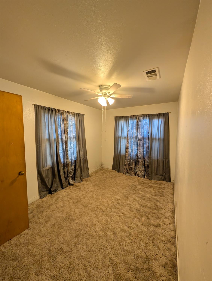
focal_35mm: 12
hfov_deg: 94.7
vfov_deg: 110.4
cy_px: 140
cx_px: 106
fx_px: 98
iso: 141
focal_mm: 2.02
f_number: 1.7
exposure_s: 1/59.3
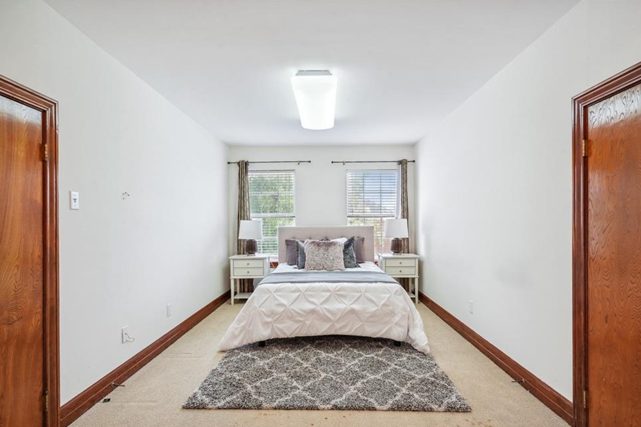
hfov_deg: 90.0
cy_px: 222
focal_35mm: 18
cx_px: 324
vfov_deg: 67.3
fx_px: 320
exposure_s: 1/50
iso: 800
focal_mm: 17
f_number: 11
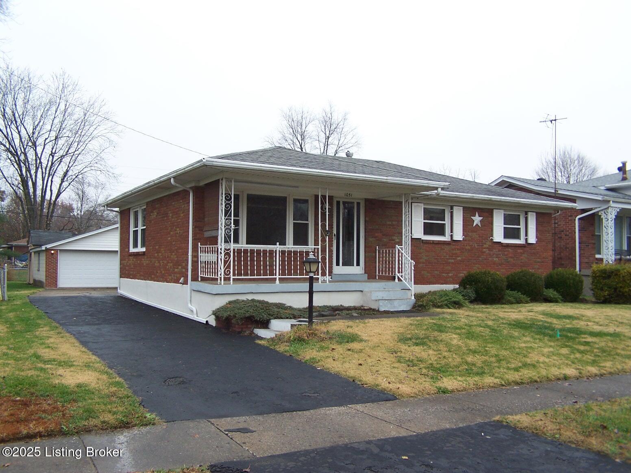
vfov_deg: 28.6
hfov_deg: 37.5
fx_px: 930
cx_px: 316
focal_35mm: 51
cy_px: 236
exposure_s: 1/125
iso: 80
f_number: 3
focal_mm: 8.5
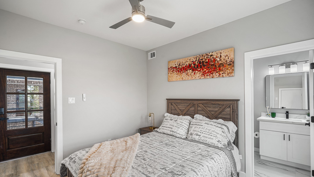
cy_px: 98
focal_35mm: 17
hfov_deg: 95.9
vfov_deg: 63.8
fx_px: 142
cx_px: 157
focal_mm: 16
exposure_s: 1.3
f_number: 8
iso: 100
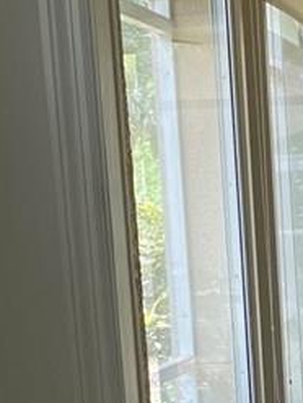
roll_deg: +3.3
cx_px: 363
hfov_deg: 11.5
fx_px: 1471
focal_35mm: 126
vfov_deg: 15.0
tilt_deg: -14.5
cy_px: 504
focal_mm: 4.2
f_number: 1.6
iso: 64
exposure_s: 1/121
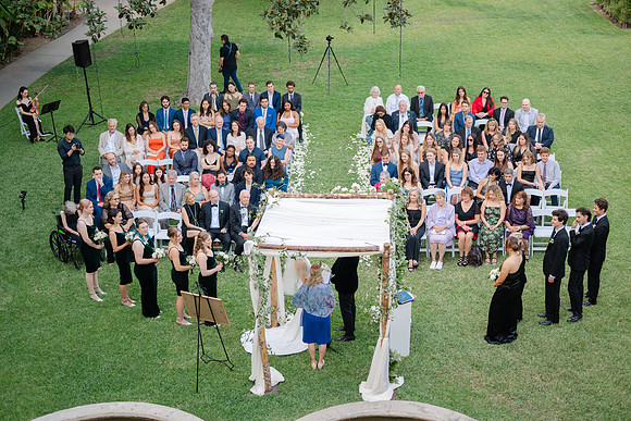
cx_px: 316
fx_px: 877
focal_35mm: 50
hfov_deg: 39.6
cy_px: 210
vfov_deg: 27.0
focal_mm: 50
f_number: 1.8
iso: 100
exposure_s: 1/400
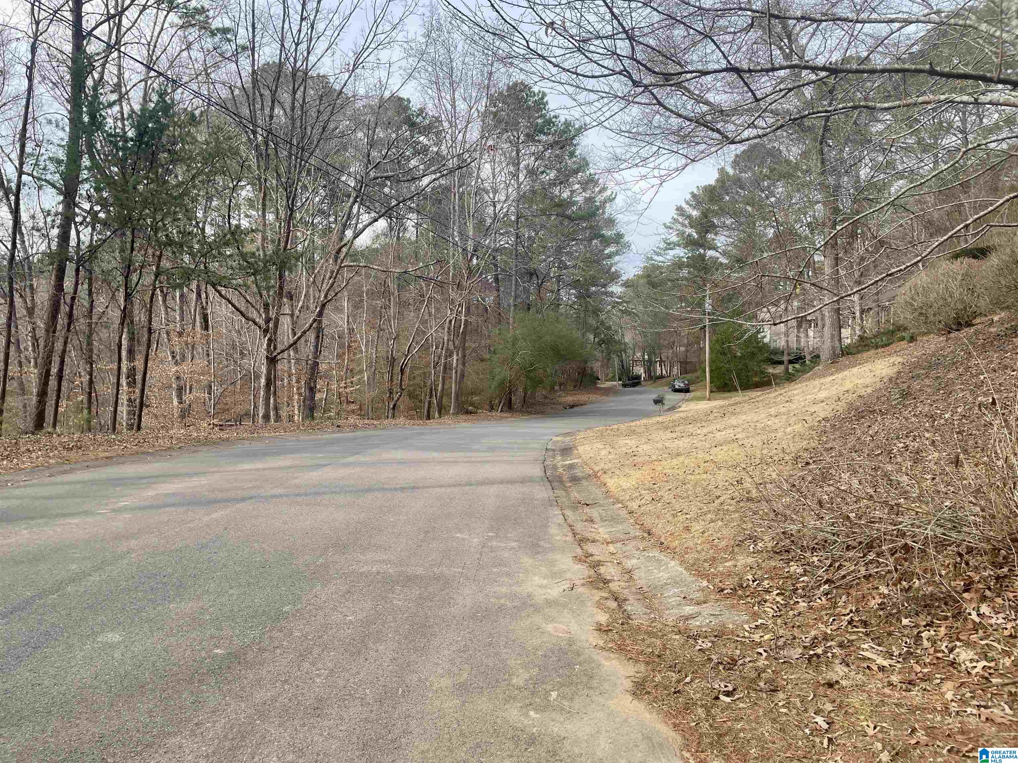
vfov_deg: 53.1
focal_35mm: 26
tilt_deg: -1.1
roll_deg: +0.5
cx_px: 509
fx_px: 765
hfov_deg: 67.3
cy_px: 382
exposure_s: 1/1052
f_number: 1.6
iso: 32
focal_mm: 4.2
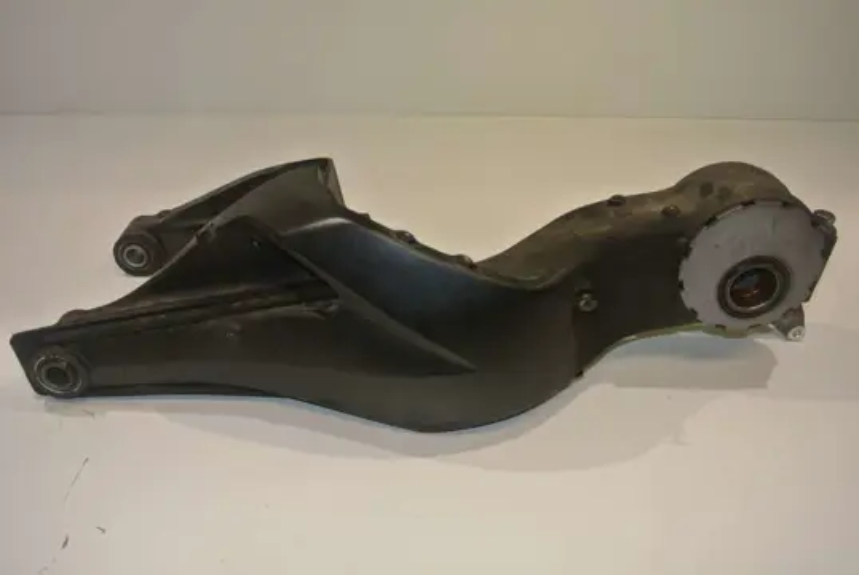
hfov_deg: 60.2
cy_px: 288
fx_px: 740
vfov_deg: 42.4
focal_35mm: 31
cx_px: 430
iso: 200
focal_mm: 11.8
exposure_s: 1/60
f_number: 3.8
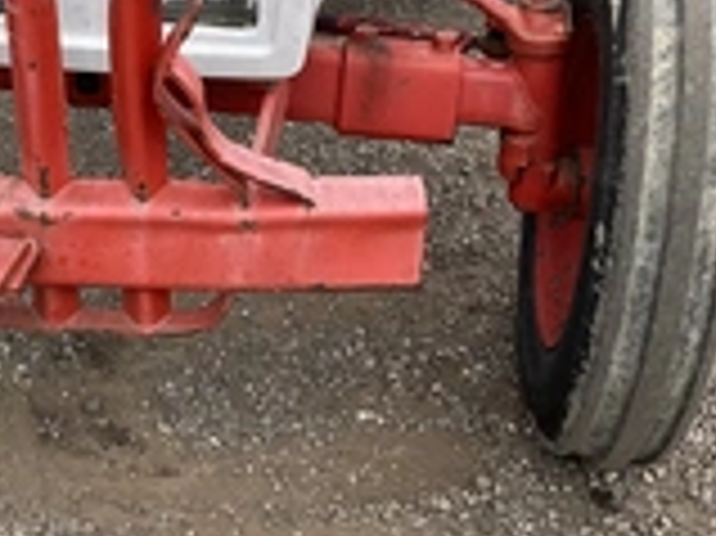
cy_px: 158
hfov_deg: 26.1
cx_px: 122
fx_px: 1509
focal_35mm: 73
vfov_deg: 20.0
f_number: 1.8
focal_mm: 3
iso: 25
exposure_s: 1/613
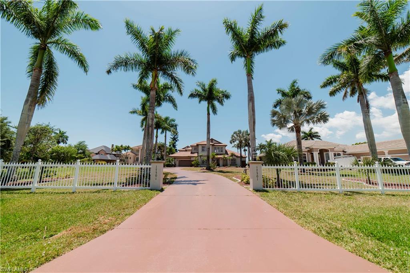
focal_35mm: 14
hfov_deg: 104.3
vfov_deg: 81.2
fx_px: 159
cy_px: 136
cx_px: 205
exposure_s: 1/2500
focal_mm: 14
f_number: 4.5
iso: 250
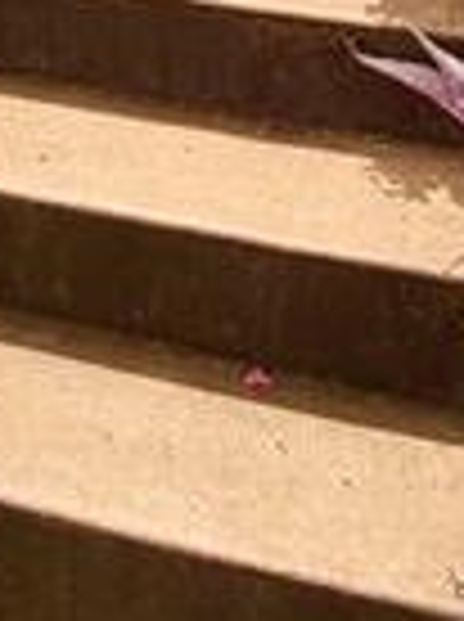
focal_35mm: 78
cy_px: -806
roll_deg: -0.9
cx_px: 221
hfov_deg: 18.8
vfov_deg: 15.6
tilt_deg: +7.2
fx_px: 1398
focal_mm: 2.22
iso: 20
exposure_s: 1/1285
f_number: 2.2
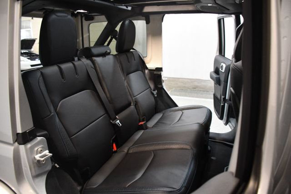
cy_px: 97
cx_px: 146
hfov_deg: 67.4
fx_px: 218
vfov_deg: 47.9
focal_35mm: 27
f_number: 3.5
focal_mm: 18
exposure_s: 1/100
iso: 3200
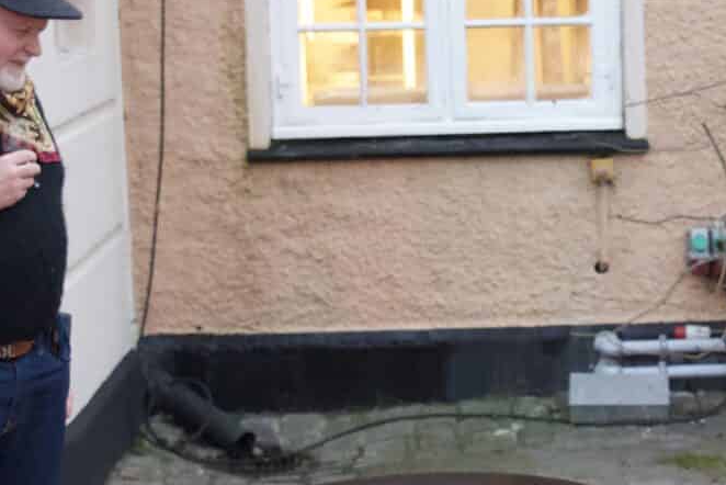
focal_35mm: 116
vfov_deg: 11.8
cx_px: 613
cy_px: 264
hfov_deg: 17.4
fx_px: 2340
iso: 5000
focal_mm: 30
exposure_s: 1/60
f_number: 2.8
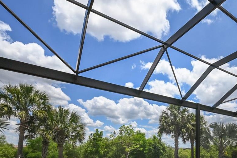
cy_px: 148
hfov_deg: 68.5
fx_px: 165
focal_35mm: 25
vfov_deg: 45.5
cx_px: 167
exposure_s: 1/1250
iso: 800
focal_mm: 12
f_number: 8
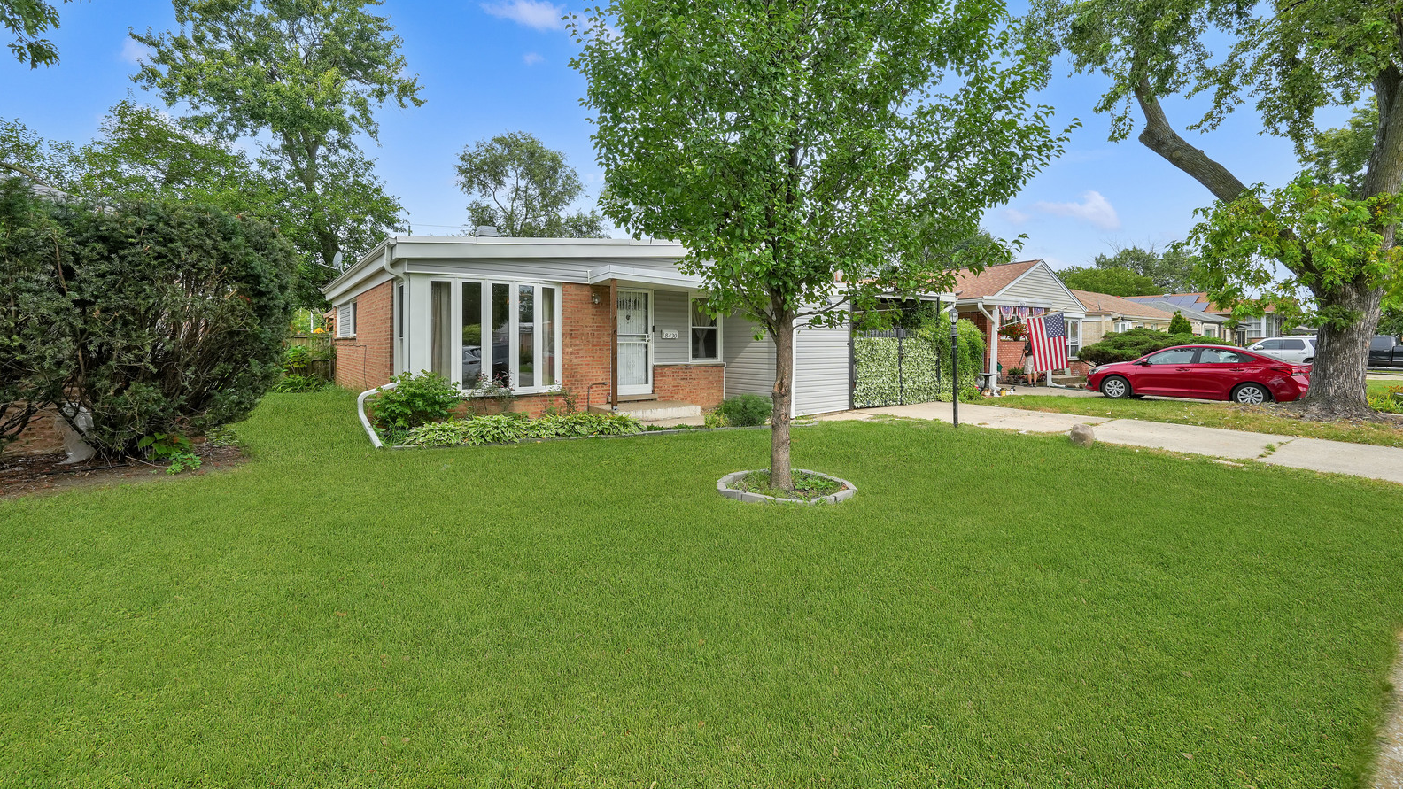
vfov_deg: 70.3
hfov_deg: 103.0
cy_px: 349
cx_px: 715
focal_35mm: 15
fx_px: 558
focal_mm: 14
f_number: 8
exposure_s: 1/500
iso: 640
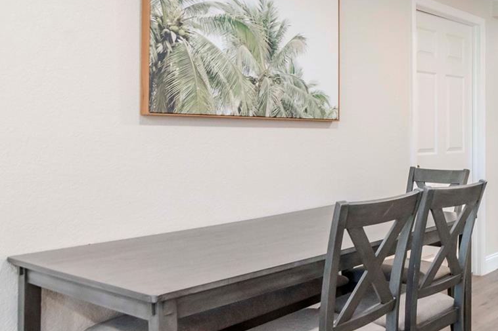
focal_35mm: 38
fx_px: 526
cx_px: 505
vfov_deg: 34.9
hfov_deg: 43.1
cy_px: 130
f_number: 9
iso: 800
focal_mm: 12
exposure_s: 1/13
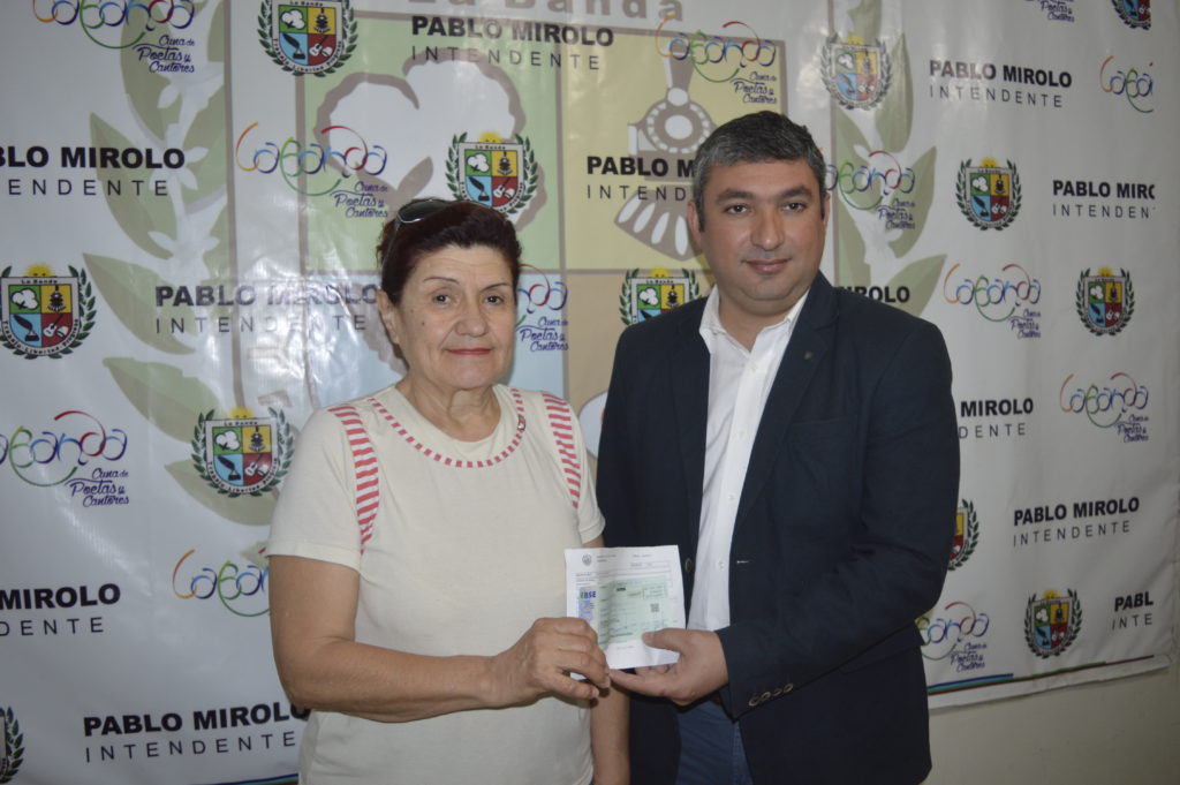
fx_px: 983
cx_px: 590
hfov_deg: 62.0
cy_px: 392
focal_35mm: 30
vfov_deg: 43.5
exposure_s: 1/60
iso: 400
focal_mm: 20
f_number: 3.8
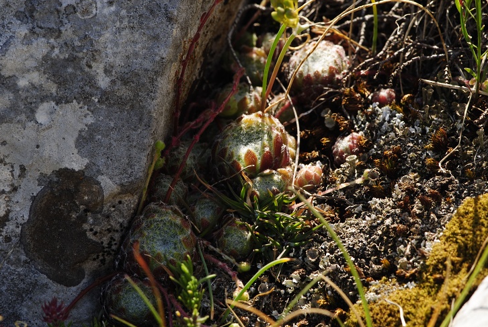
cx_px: 263
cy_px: 164
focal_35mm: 141
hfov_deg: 14.6
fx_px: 1908
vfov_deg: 9.8
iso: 100
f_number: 10
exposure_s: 1/80
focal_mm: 85
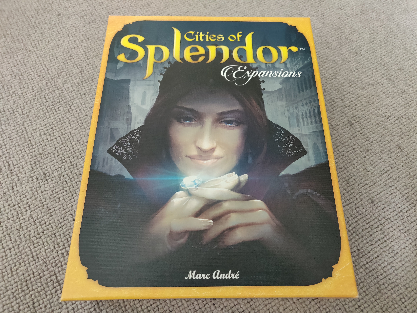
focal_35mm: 25
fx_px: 301
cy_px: 156
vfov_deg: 54.9
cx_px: 208
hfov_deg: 69.4
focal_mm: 4.25
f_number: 1.7
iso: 800
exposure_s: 1/33
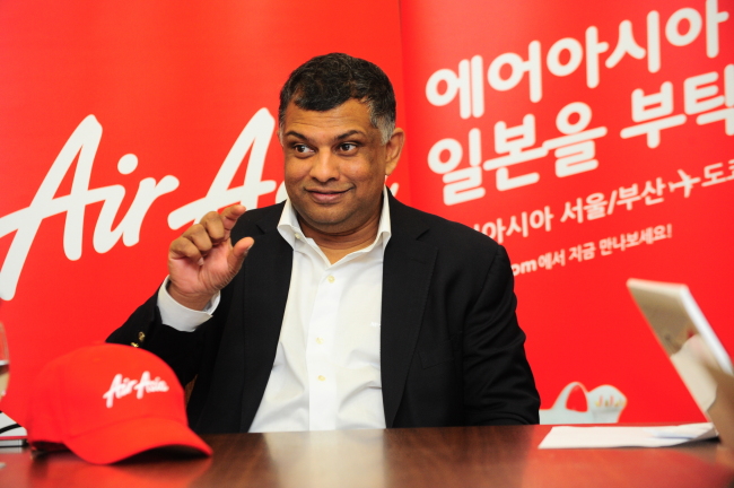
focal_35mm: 130
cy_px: 244
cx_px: 367
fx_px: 2648
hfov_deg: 15.8
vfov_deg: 10.5
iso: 1600
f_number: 5
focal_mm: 130
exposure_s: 1/125
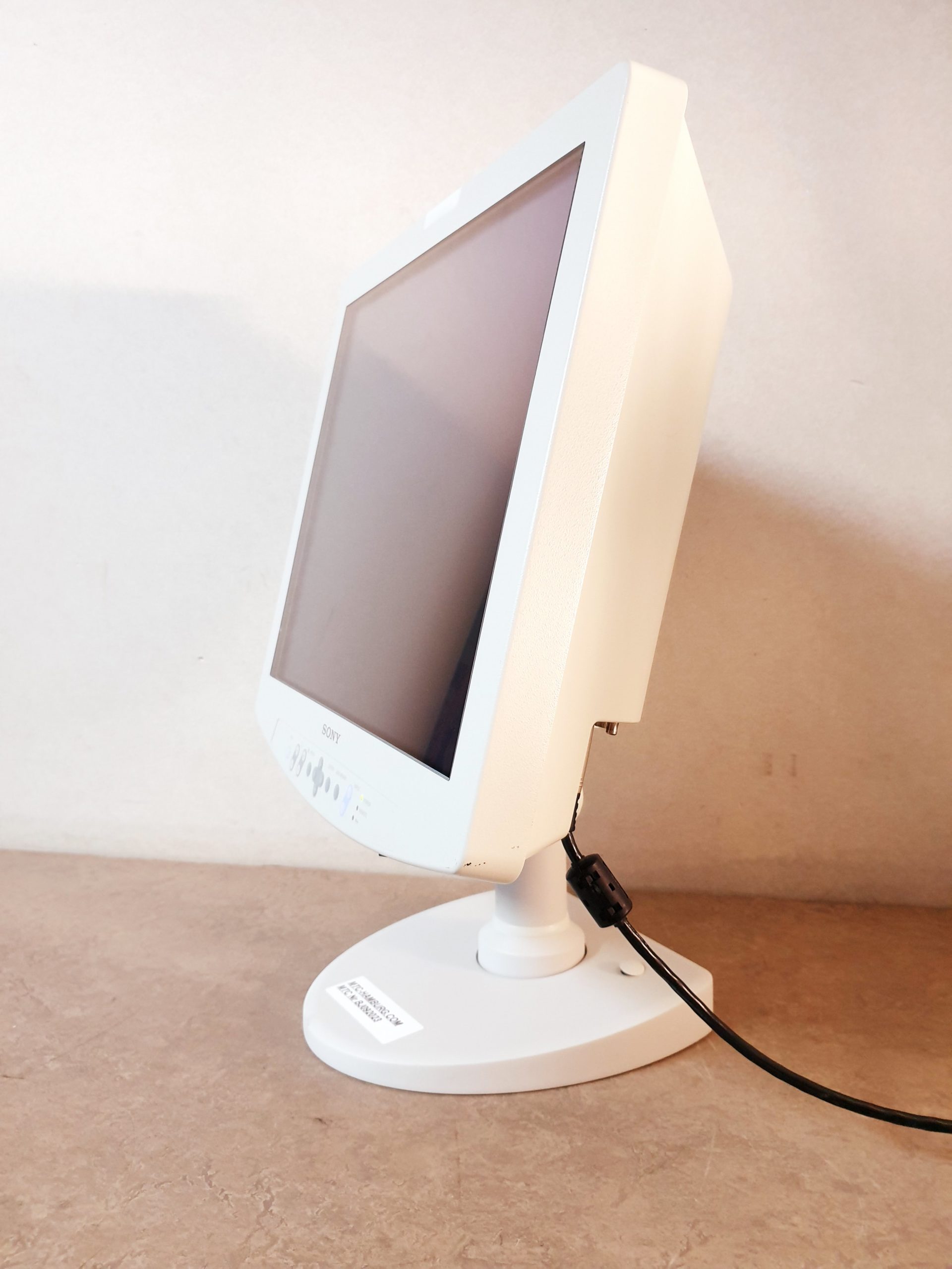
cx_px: 476
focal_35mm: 26
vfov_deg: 67.3
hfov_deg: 53.1
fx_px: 953
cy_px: 634
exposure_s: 1/50
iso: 250
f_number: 1.5
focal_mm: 4.3
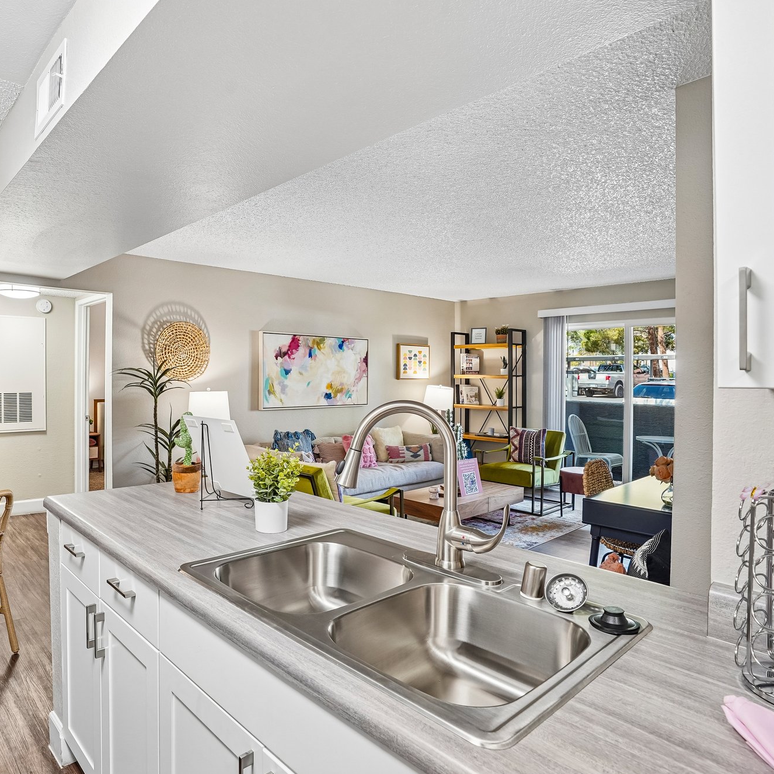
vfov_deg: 72.1
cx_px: 295
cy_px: 377
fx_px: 531
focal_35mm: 21
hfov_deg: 71.1
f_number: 8
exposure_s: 1/8
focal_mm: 16
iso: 400
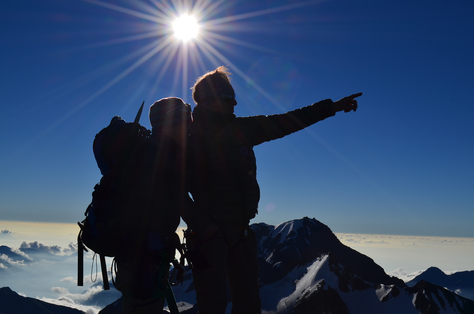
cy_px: 153
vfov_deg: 30.4
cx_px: 238
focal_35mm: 44
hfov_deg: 44.6
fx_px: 578
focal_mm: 28
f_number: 14
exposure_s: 1/640
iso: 100
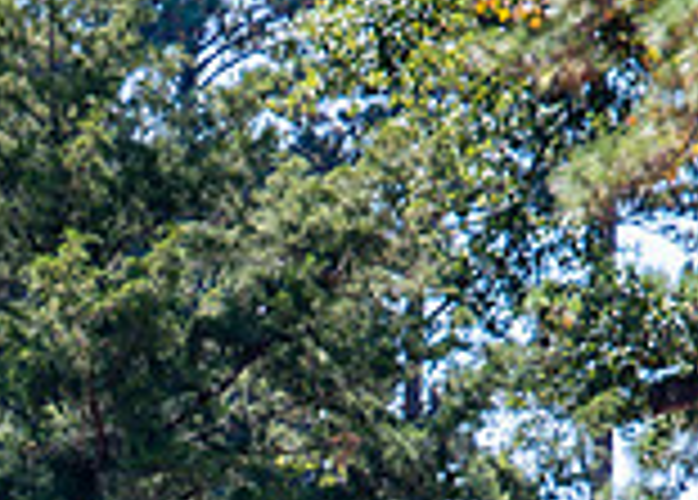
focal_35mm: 870
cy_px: 935
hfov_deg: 2.3
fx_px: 17262
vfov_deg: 1.7
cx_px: -160
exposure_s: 1/640
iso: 100
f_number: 2.8
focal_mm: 180
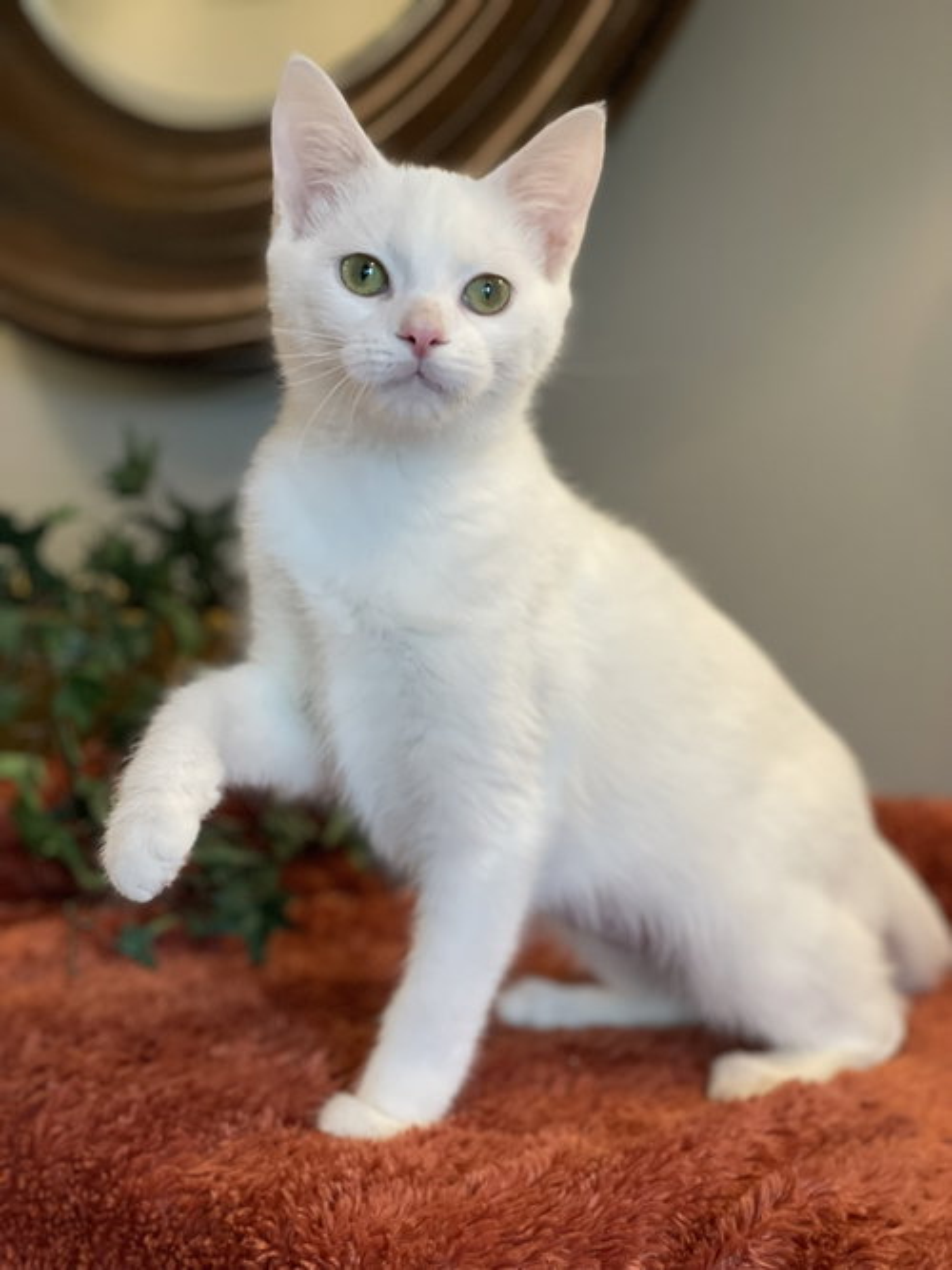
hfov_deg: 28.0
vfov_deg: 36.8
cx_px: 476
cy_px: 635
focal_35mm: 52
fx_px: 1907
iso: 250
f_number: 2
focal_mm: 6
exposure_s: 1/120
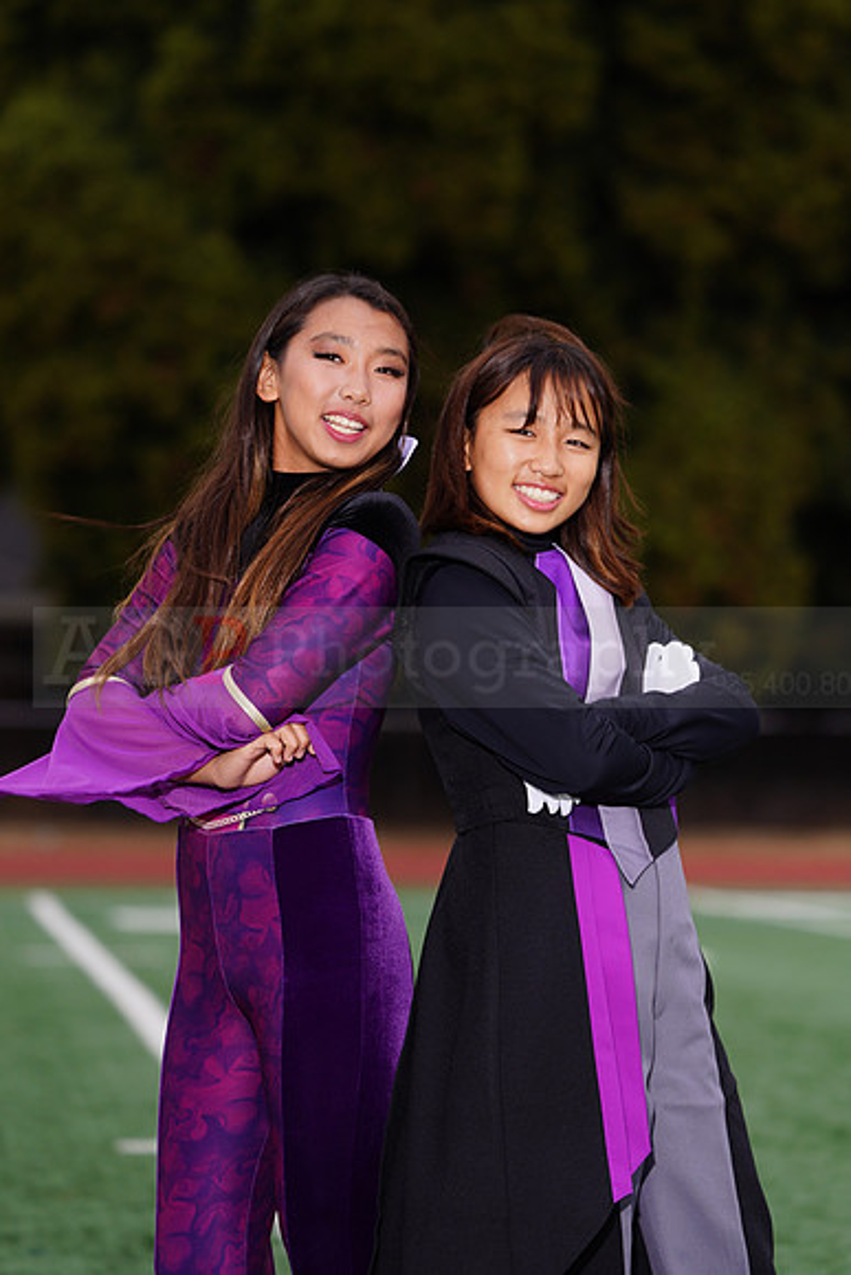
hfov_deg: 6.3
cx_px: 426
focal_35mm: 218
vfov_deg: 9.4
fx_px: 7725
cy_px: 638
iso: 200
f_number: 5.6
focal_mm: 218
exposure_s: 1/200
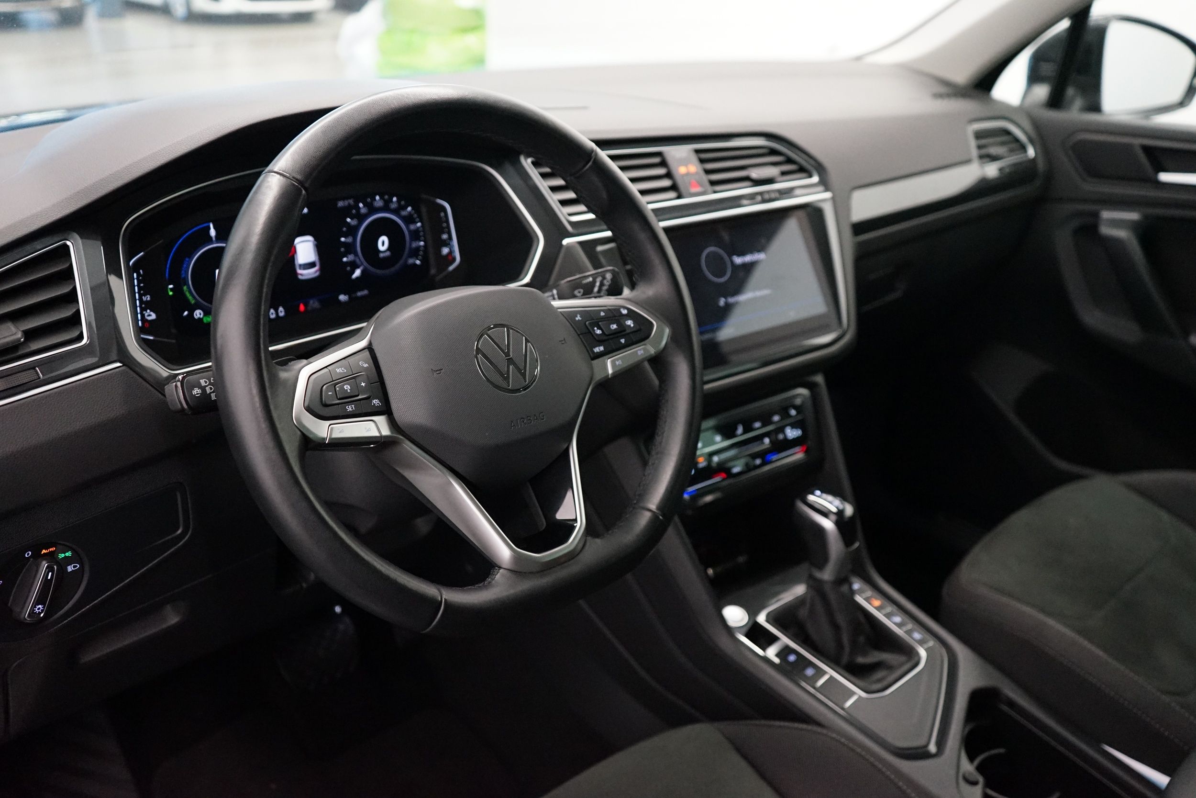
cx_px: 598
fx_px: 997
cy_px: 399
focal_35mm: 30
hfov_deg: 61.9
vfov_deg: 43.6
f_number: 3.5
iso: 5000
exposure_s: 1/160
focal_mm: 30
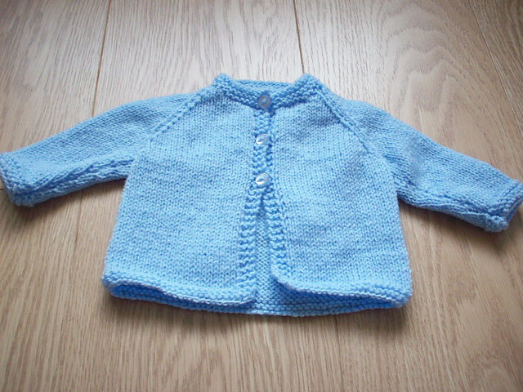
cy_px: 196
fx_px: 559
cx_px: 262
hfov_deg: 50.1
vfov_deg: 38.7
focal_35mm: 37
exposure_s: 1/26.8
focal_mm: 6.2
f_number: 2.8
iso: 160
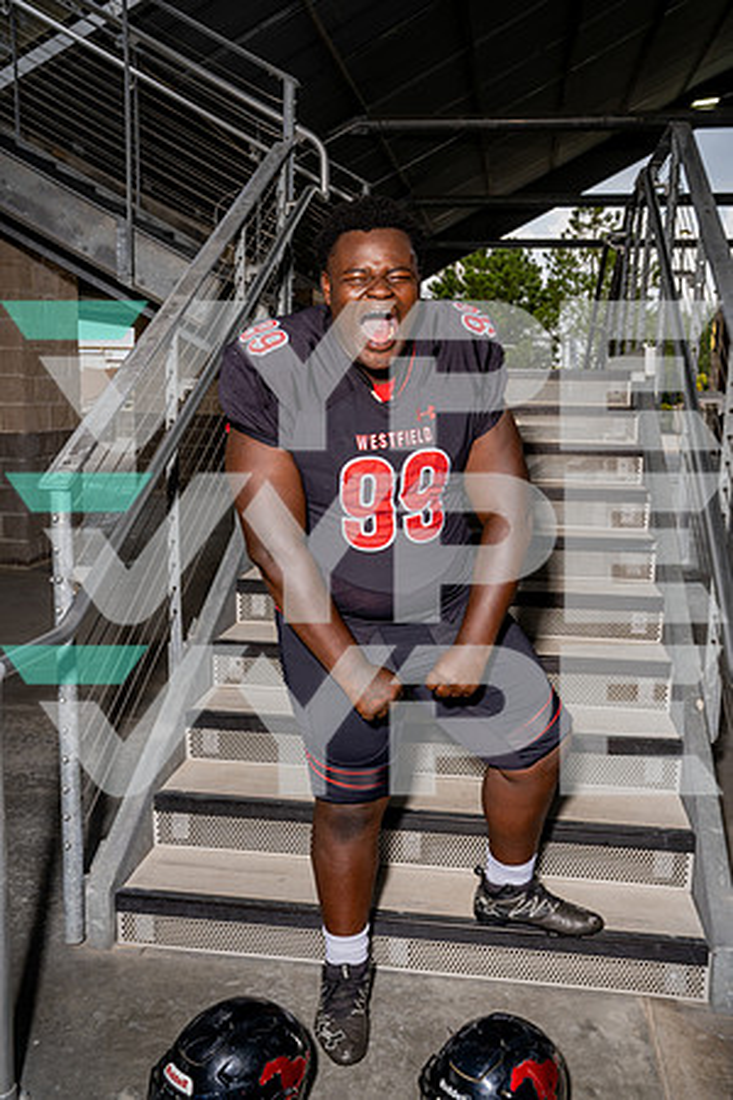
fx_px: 1038
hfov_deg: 38.9
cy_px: 550
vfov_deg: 55.8
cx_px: 366
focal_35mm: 34
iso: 100
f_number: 8
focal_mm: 34
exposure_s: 1/250
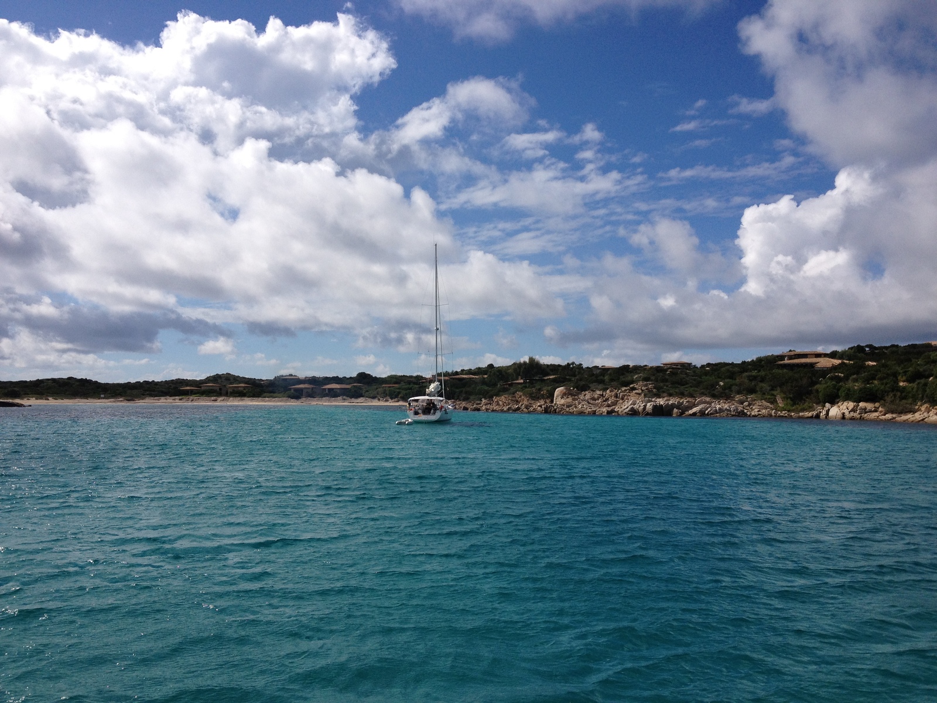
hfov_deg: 52.6
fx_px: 947
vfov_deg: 40.7
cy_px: 352
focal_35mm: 35
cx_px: 468
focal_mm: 4.28
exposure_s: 1/3953
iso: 64
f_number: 2.4
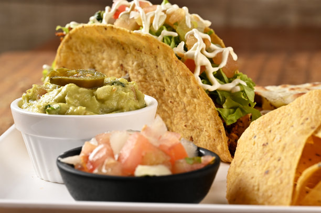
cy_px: 106
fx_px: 935
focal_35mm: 105
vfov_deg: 13.0
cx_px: 160
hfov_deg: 19.5
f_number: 16
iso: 200
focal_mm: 105
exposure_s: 1/100
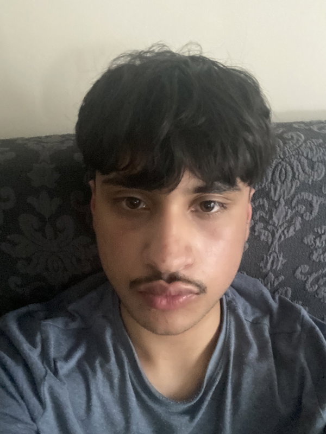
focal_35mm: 30
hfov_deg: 46.8
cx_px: 163
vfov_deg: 60.0
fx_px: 377
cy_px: 217
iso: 1250
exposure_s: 1/15
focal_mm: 2.71
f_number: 2.2
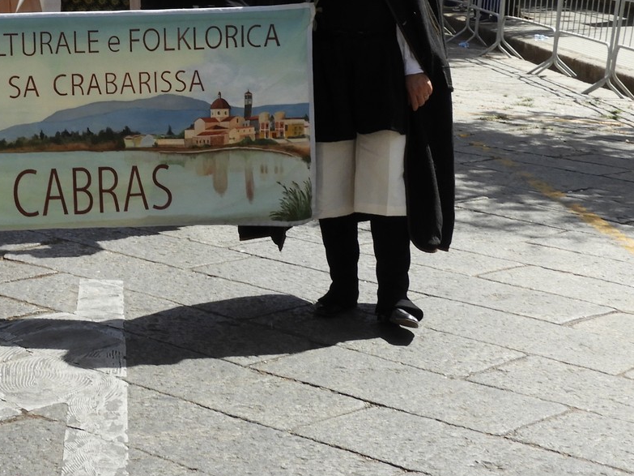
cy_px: 72
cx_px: 123
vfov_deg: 15.9
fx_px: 1685
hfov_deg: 21.0
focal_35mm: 92
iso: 100
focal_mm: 7.2
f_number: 3.8
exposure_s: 1/640
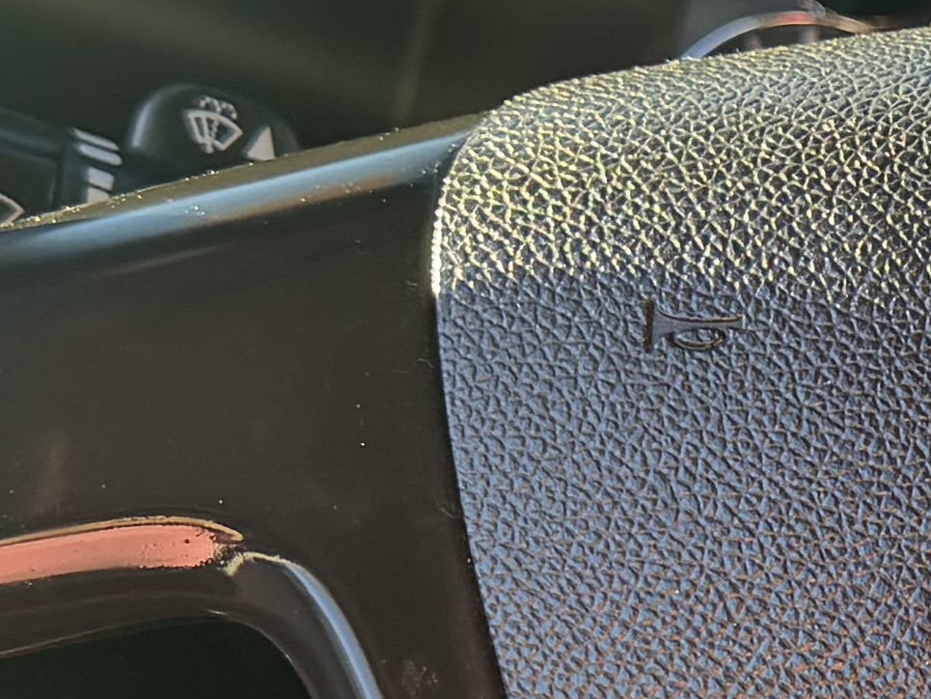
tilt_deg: -23.8
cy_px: 548
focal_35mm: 142
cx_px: 1381
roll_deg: -3.5
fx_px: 3820
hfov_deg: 13.2
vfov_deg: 10.4
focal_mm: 6.76
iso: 160
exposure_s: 1/224
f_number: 1.78
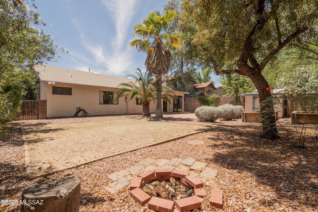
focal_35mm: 15
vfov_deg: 77.3
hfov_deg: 100.4
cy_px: 106
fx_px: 132
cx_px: 159
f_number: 8
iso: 160
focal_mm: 10
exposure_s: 1/320
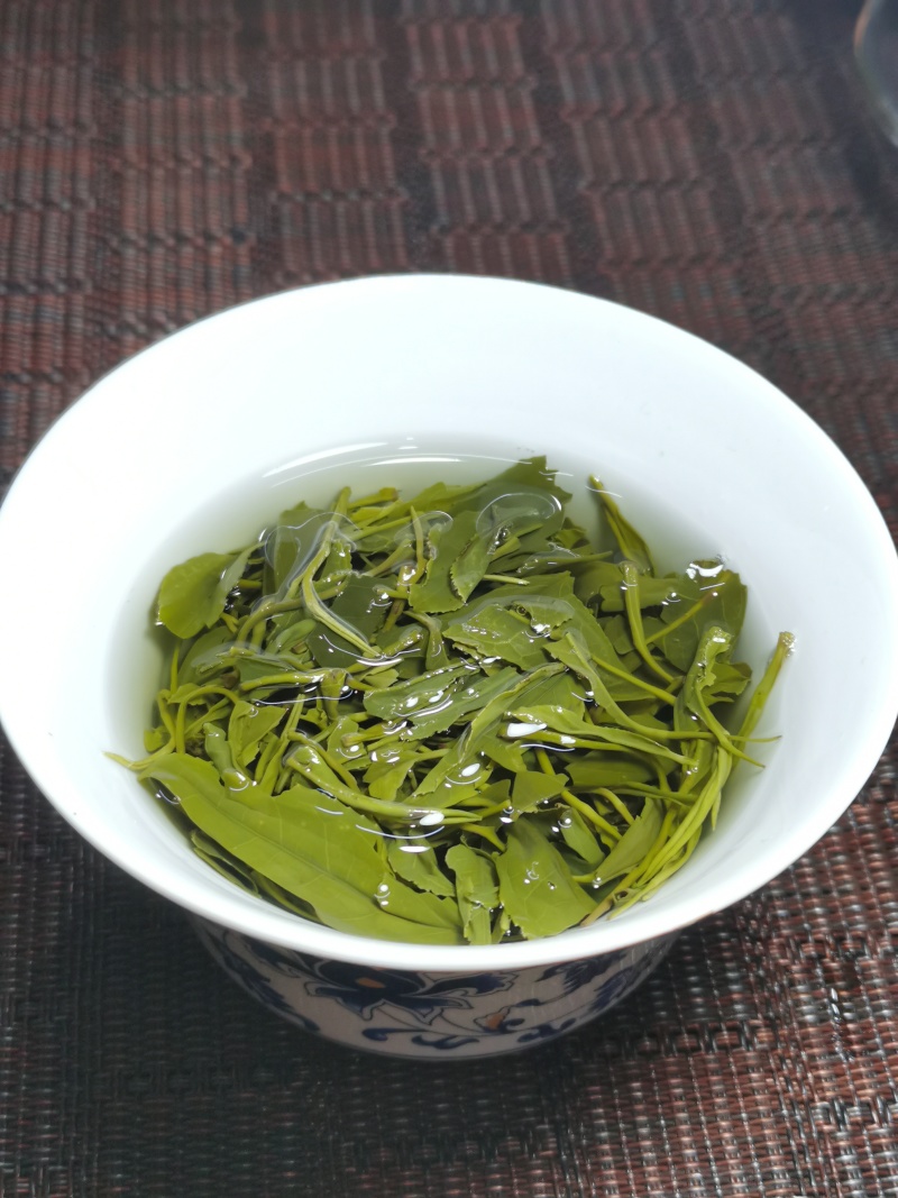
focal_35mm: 53
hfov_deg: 27.5
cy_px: 599
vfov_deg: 36.2
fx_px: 1834
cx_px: 449
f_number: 1.8
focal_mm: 5.58
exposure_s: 1/120
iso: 160
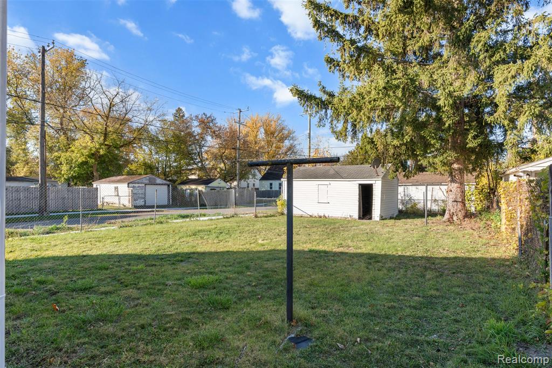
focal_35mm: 19
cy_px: 184
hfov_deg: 86.9
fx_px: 291
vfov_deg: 64.5
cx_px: 276
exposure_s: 1/125
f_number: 8
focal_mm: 19
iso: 400
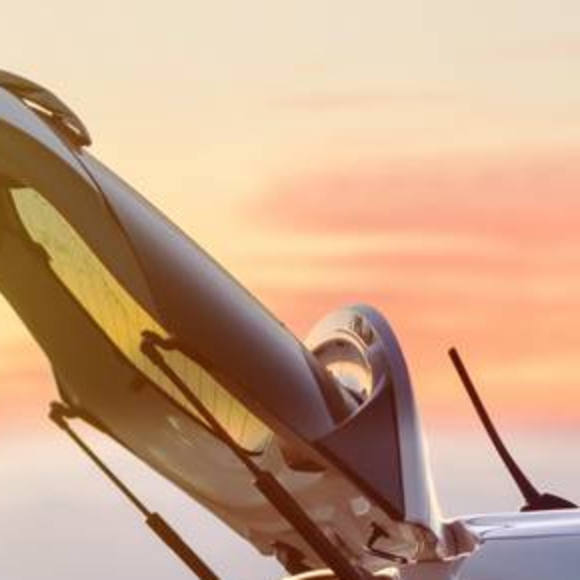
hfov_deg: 6.6
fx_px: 4891
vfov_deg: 6.8
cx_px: -570
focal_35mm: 258
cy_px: 523
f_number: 2.8
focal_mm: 55
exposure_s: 1/4
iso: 250
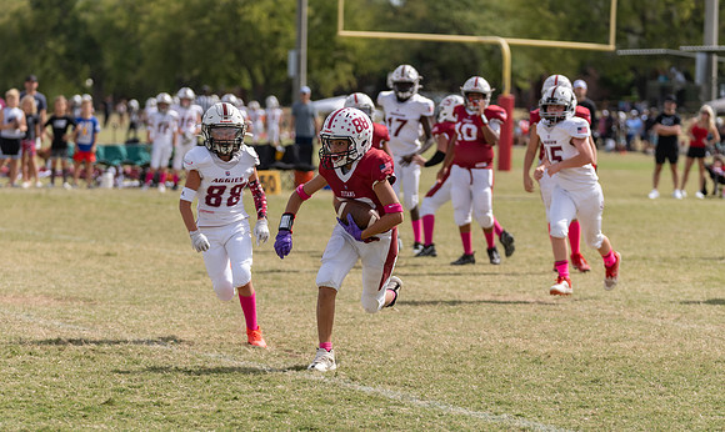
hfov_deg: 11.4
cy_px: 243
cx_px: 343
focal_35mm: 186
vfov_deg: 6.8
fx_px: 3631
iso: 125
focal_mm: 123
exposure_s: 1/2000
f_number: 3.2
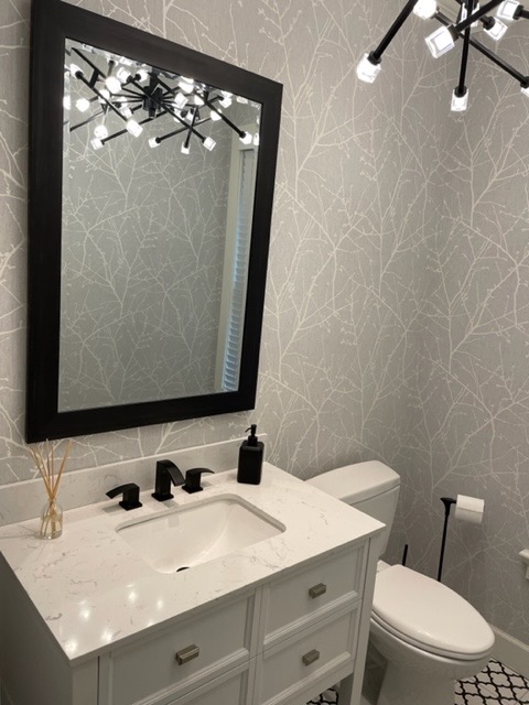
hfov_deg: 53.1
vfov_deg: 67.3
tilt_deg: -9.9
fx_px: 530
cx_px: 264
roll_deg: -5.1
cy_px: 352
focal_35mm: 26
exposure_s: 1/60
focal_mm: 4.2
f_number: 1.6
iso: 80
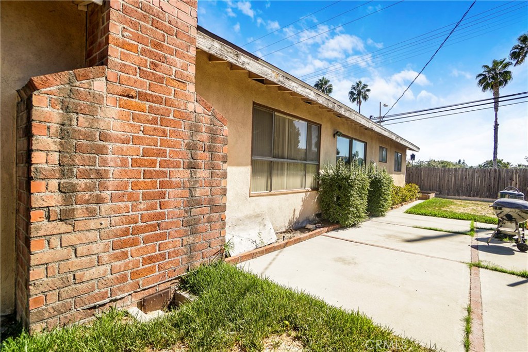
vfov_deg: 72.1
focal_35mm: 16
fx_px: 242
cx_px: 264
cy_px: 176
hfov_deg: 95.0
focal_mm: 11
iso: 100
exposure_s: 1/500
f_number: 4
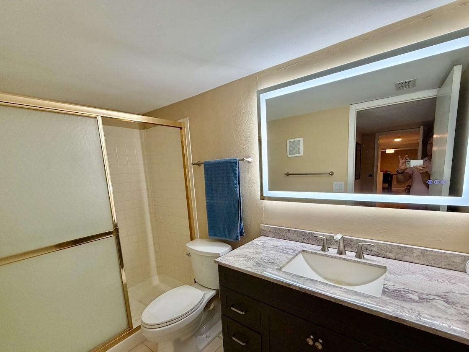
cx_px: 251
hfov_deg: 94.3
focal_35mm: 16
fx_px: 217
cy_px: 200
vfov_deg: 77.7
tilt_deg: -8.6
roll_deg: +3.7
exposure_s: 1/85
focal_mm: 2.22
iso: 125
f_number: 2.2
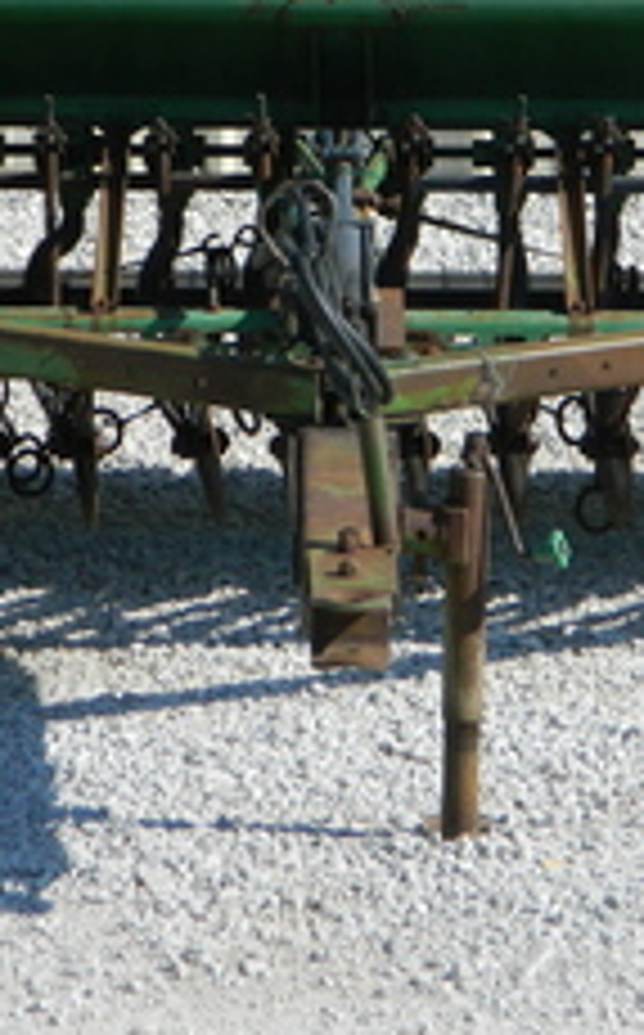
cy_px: 212
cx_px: 360
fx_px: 5948
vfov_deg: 9.9
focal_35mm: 211
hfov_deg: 6.2
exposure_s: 1/640
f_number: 4.2
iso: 80
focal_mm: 15.1
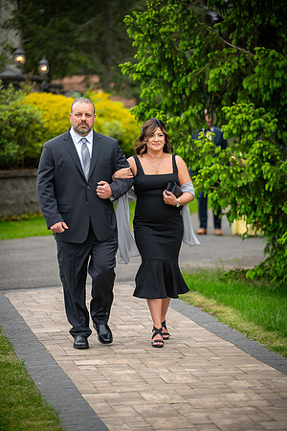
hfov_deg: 10.2
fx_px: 1614
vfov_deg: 15.2
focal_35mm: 135
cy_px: 216
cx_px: 144
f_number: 2.8
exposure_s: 1/200
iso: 100
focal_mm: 135
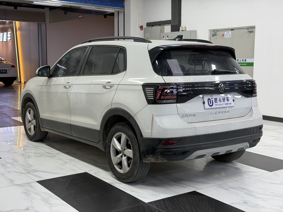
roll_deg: +0.3
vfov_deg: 30.3
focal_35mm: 48
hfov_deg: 39.7
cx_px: 142
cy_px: 106
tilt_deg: -7.5
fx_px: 392
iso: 50
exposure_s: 1/49
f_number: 1.78
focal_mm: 6.76
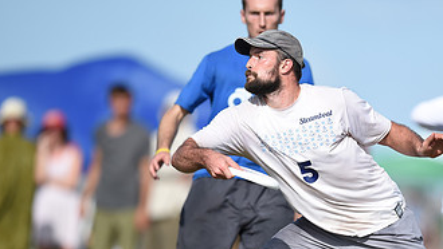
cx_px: 349
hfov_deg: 2.9
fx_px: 8650
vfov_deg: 1.7
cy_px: 193
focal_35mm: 736
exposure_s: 1/2000
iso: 100
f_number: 2.8
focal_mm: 400
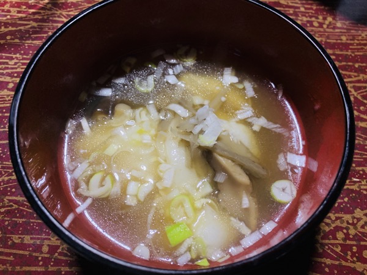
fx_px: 276
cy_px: 138
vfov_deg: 53.1
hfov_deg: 67.3
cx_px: 184
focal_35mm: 26
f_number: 1.8
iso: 250
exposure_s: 1/33
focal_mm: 4.25
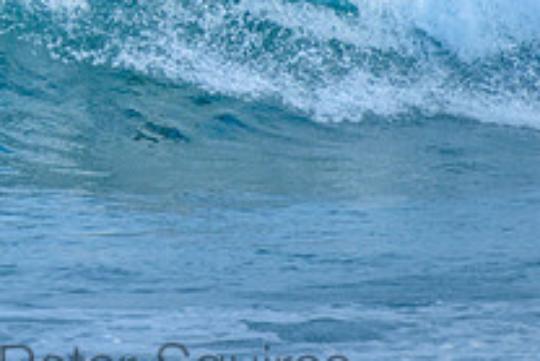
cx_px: -20
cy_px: -177
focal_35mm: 1365
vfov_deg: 1.0
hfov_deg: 1.5
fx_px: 20489
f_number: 5.6
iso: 450
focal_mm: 400
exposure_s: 1/1250
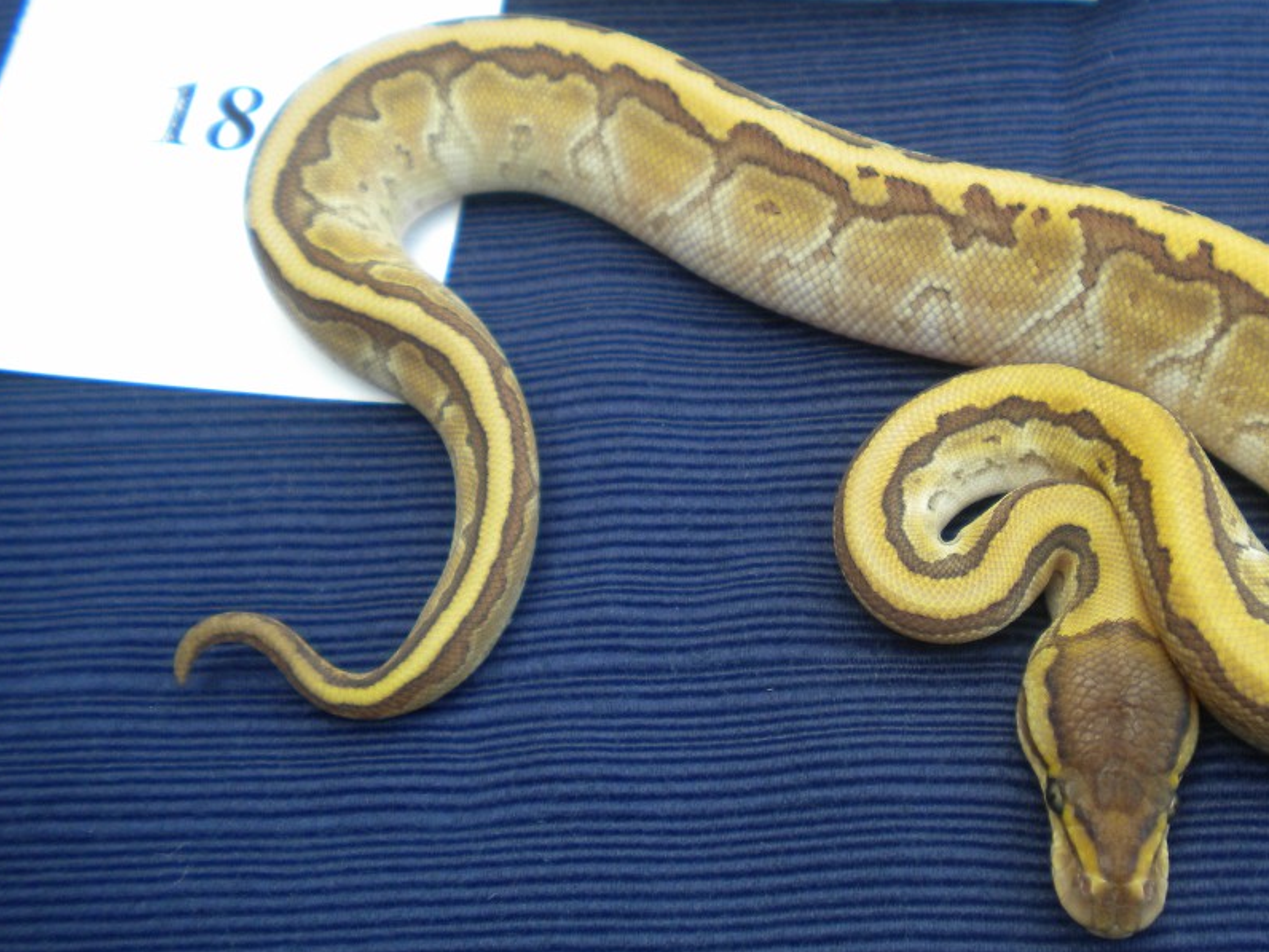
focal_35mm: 45
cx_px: 797
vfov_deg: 32.2
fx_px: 1650
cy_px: 421
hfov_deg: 41.8
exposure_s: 1/129
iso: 80
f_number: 3.1
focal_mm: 6.3
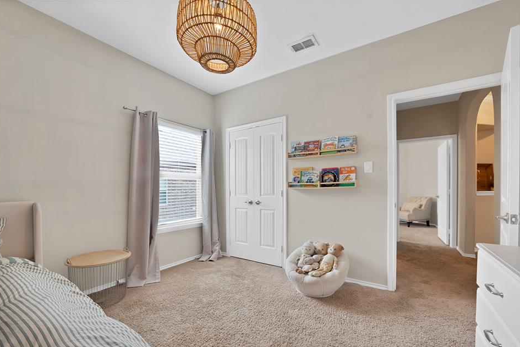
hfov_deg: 108.2
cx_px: 274
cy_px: 188
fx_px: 188
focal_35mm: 13
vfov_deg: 85.3
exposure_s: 1/4
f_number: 9
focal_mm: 12
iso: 640
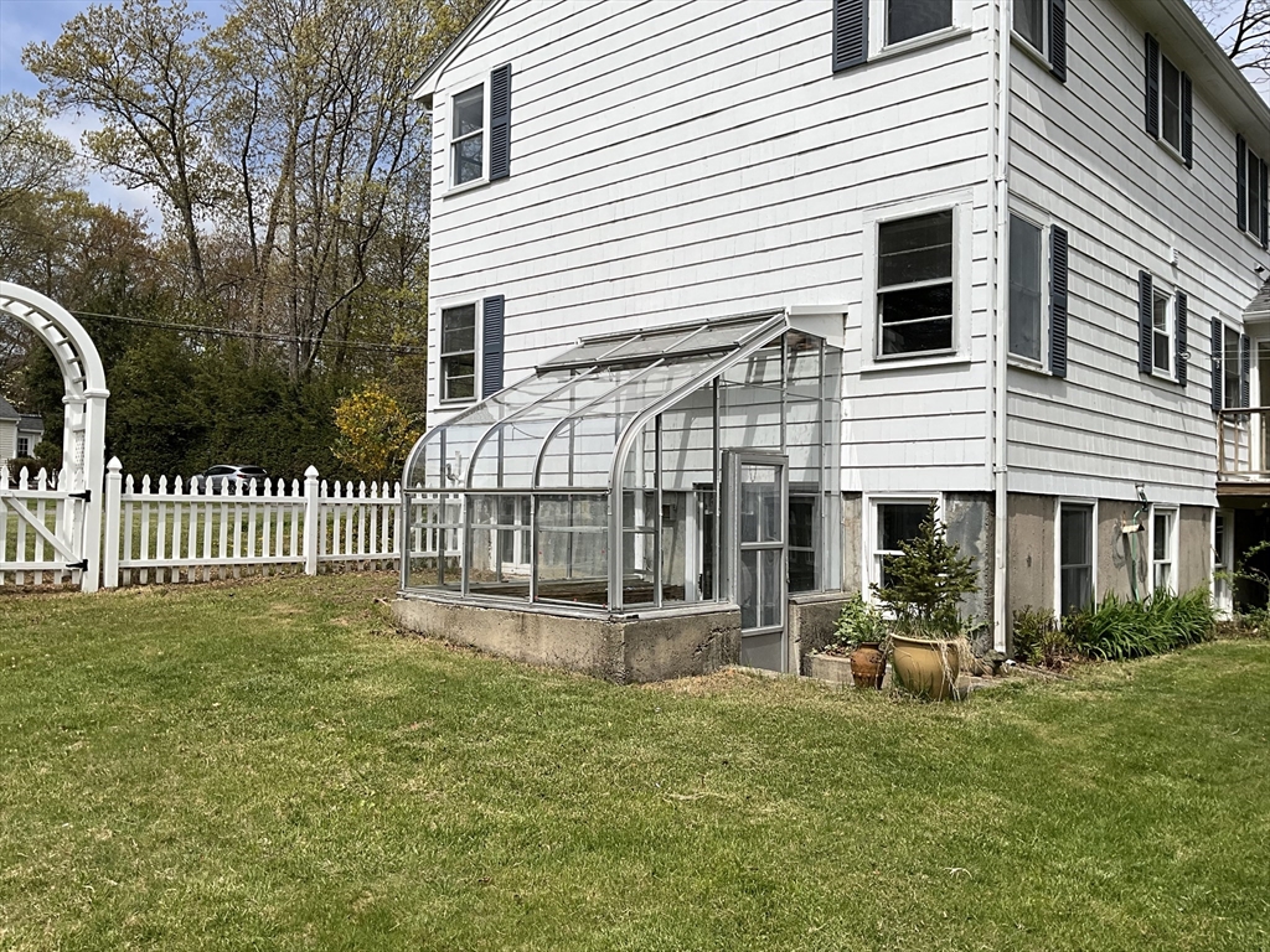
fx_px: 1064
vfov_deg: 48.2
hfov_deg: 61.7
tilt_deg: +3.3
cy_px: 476
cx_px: 635
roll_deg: -0.2
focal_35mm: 29
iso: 25
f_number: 1.8
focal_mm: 3
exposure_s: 1/3322
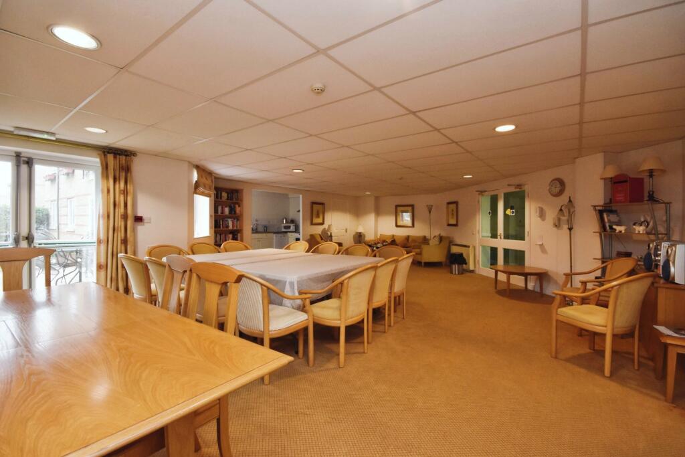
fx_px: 285
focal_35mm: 15
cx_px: 342
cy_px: 228
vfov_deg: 77.3
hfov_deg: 100.4
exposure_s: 1/30
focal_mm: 10
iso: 1250
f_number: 8
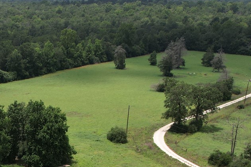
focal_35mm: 76
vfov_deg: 16.2
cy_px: 258
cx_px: -8
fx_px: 530
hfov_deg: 25.2
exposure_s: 1/2000
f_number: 2.8
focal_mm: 8.38
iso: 110
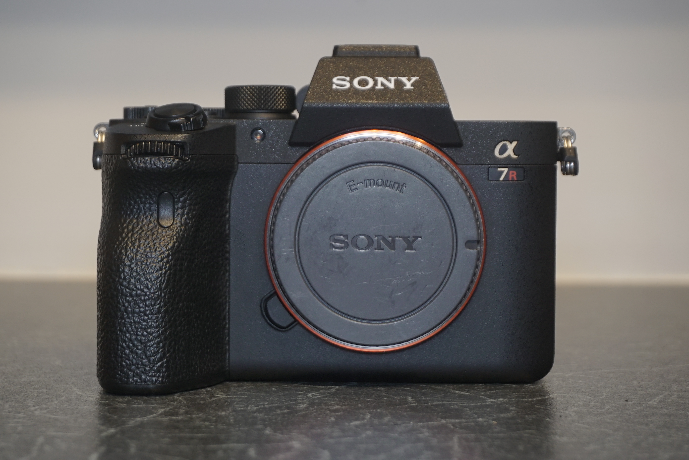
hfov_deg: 27.0
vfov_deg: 18.2
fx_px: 1436
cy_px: 230
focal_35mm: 75
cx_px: 344
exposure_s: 1/60
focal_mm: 50
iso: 800
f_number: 7.1
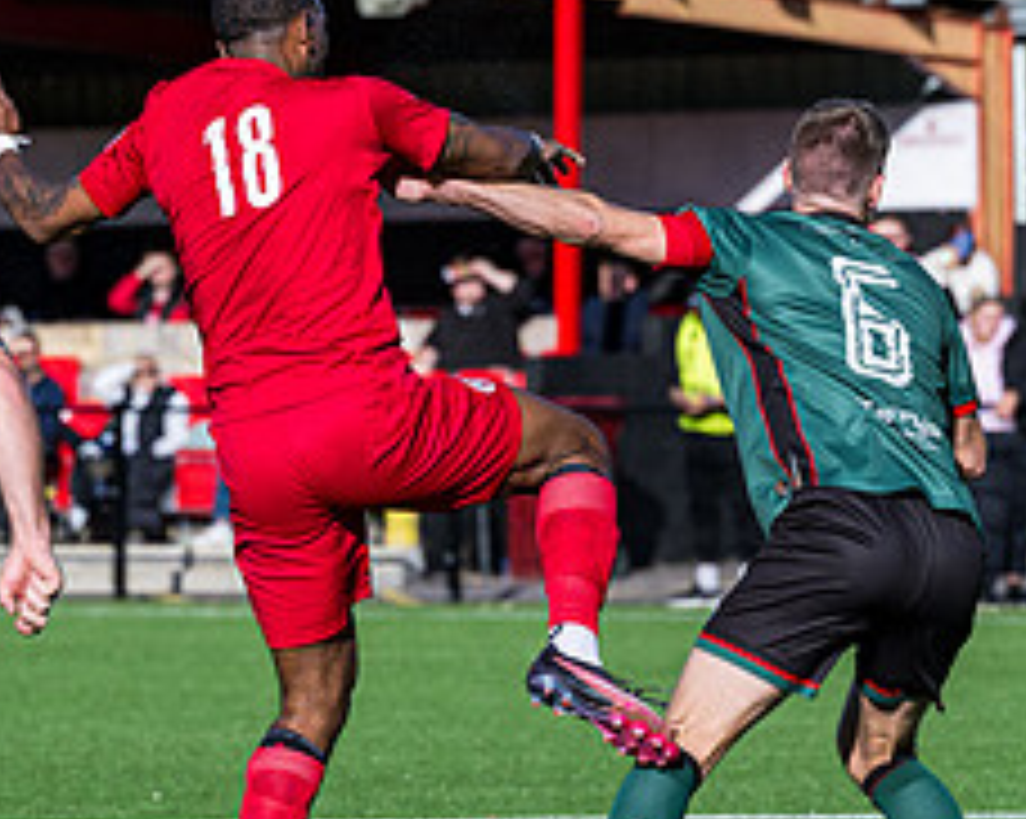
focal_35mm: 433
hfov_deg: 4.5
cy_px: 687
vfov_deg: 3.6
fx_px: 13137
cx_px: 353
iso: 200
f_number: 4
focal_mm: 130
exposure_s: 1/4000
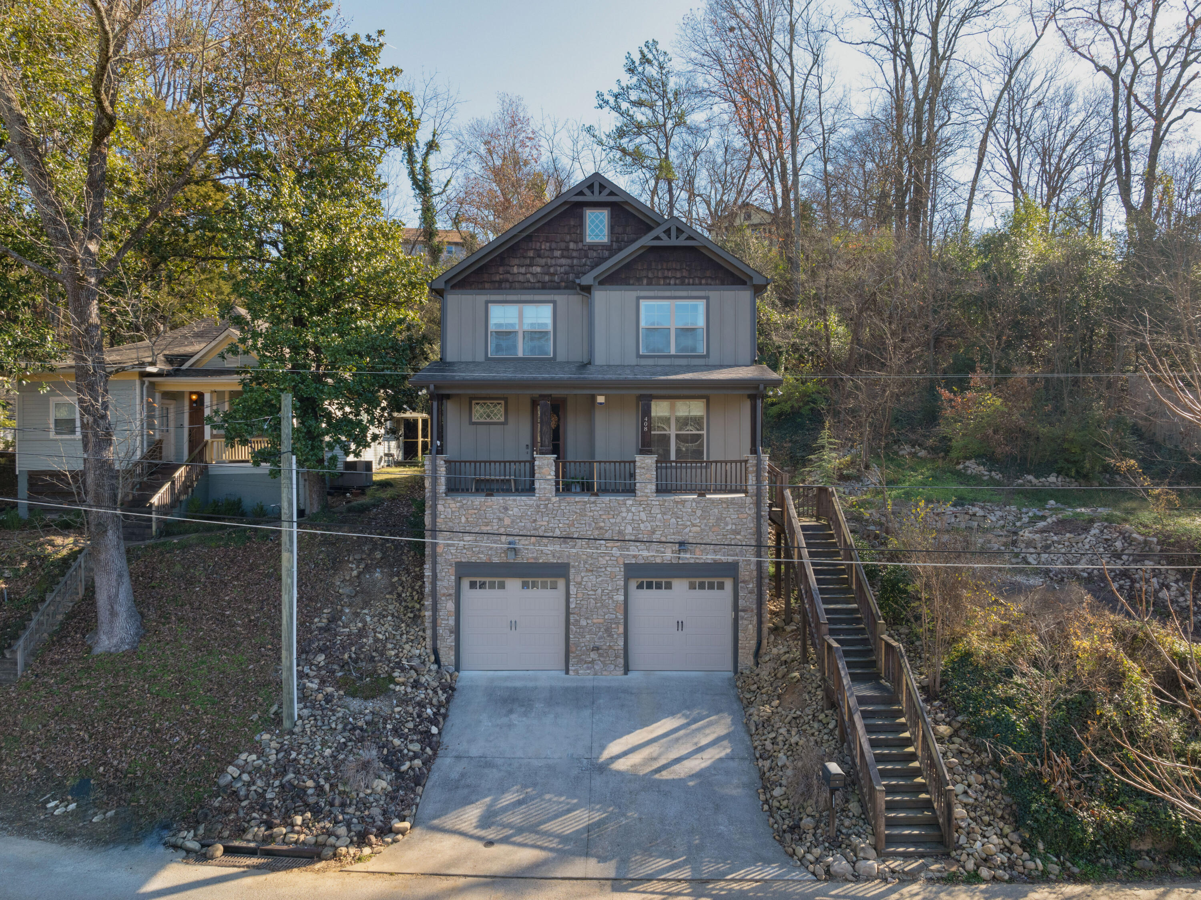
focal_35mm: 24
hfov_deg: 71.6
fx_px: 832
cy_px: 450
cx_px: 600
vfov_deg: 56.8
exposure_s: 1/100
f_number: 7.1
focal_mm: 12.29
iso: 100
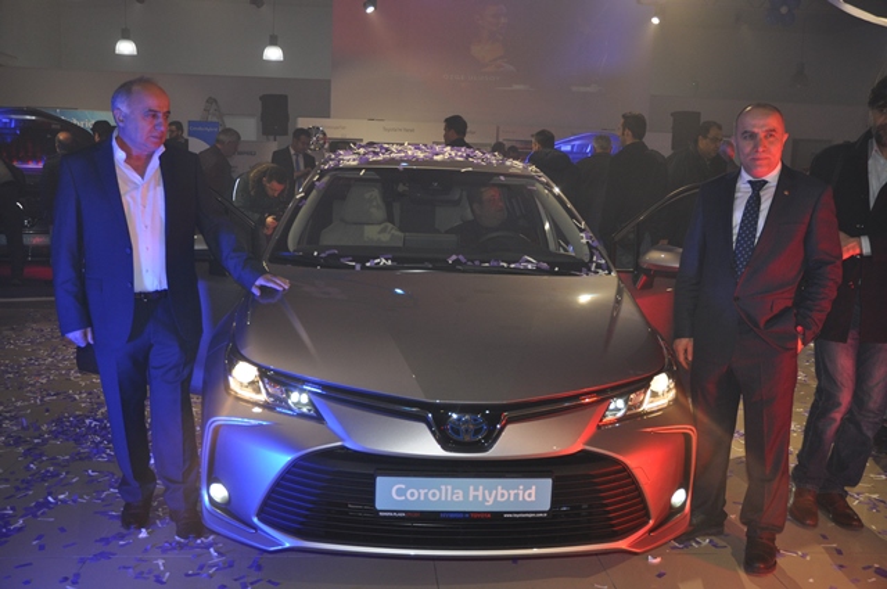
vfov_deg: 36.8
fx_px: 886
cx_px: 444
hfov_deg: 53.2
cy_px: 294
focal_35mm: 36
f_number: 3.8
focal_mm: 24
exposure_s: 1/125
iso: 560
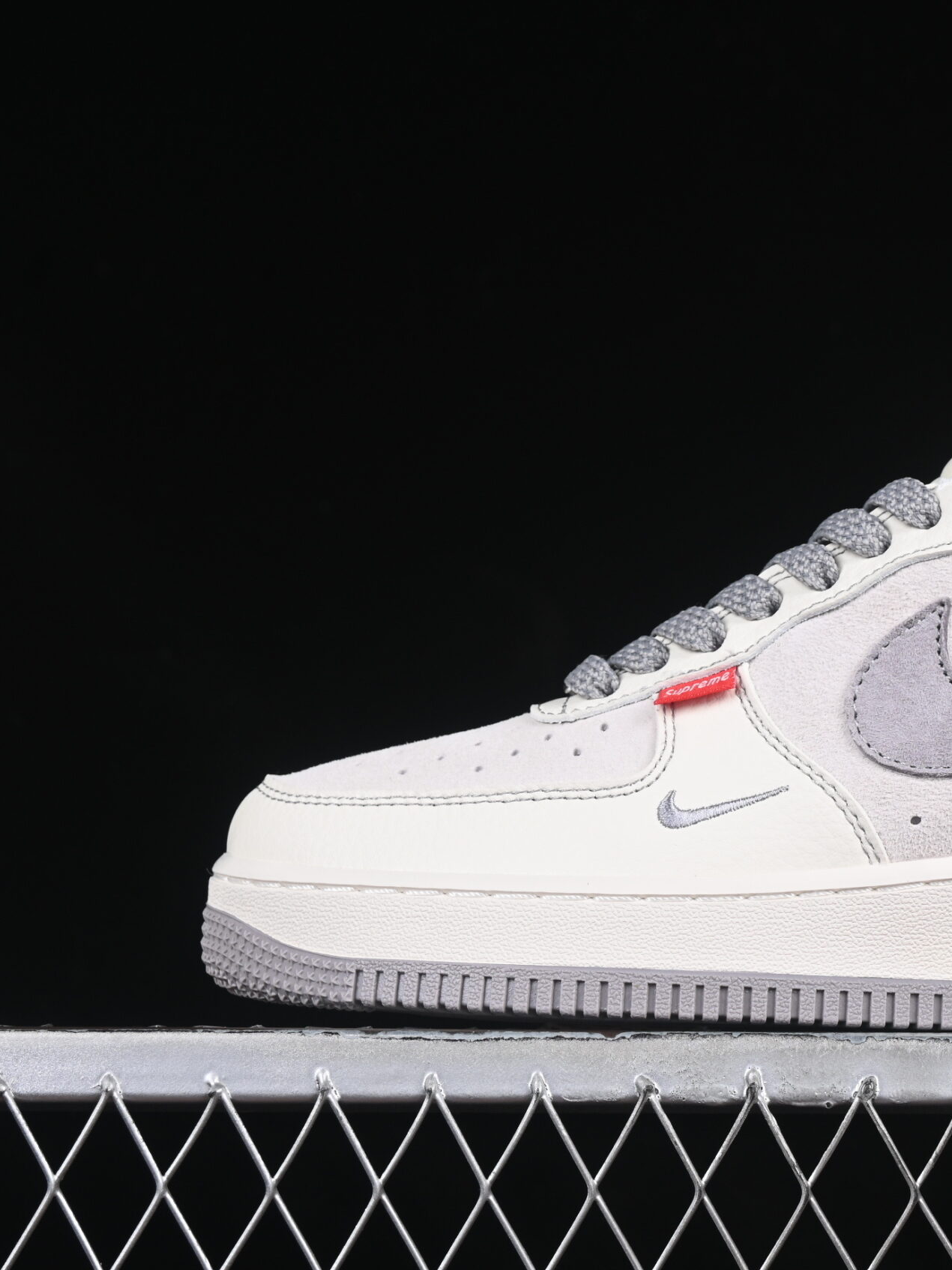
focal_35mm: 109
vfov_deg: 18.0
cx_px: 887
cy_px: 633
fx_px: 3998
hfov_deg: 13.4
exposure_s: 1/80
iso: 160
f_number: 8
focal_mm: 50
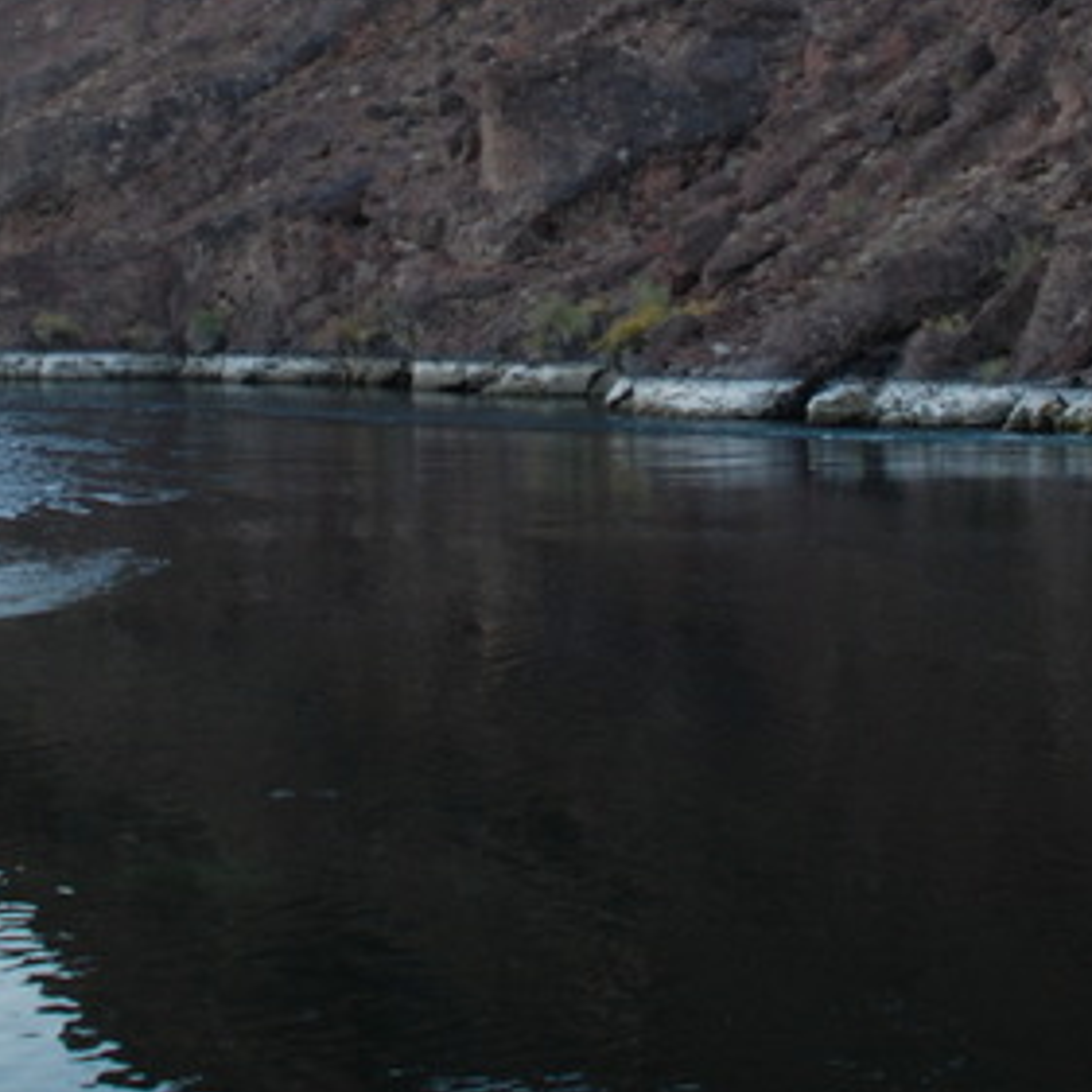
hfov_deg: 21.7
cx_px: 544
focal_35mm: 80
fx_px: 2855
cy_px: 80
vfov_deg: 21.1
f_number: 3.8
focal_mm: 22
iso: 250
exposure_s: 1/60
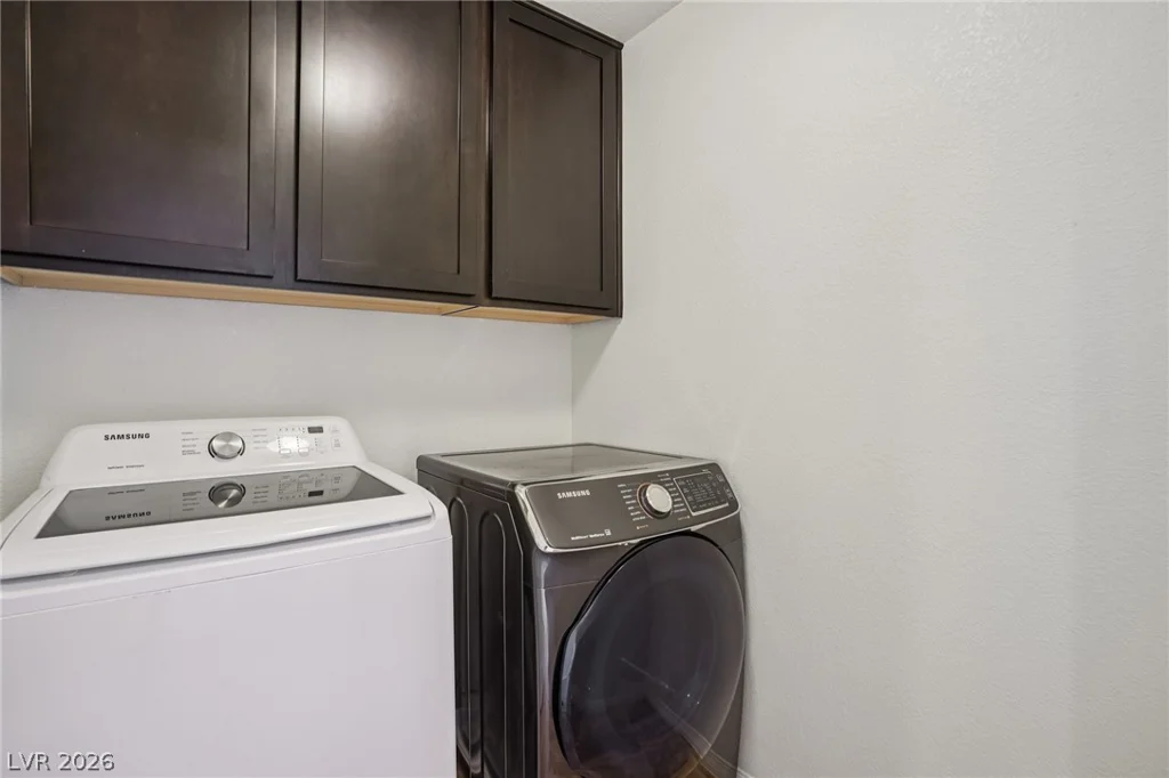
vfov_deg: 73.7
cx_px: 584
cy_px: 389
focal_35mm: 16
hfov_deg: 96.8
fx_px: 519
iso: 400
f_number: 8
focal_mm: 16
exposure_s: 1/3.33
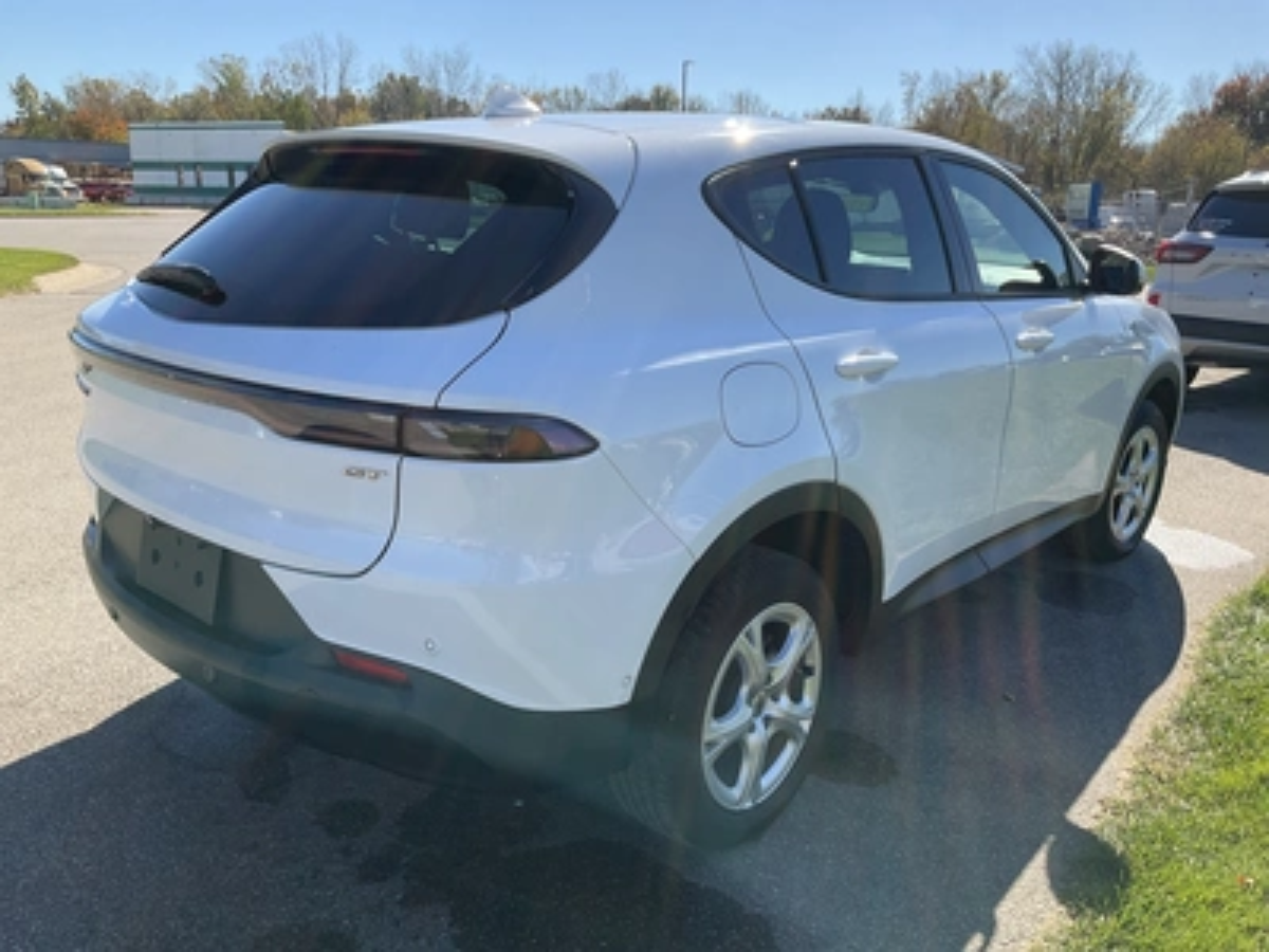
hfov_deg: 61.7
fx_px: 1063
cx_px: 634
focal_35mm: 29
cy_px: 476
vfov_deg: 48.2
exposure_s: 1/1035
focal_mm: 3
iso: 25
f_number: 1.8
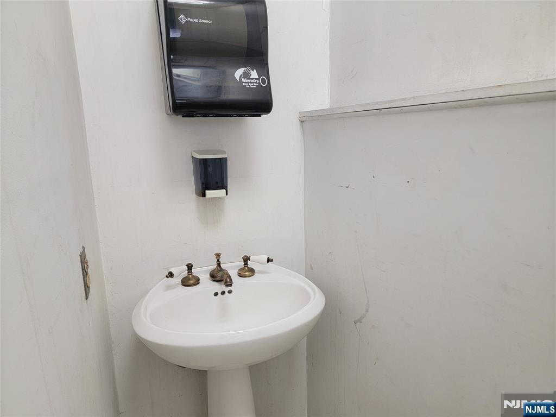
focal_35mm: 24
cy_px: 208
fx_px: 385
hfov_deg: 71.6
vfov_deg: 56.8
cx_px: 278
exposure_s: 1/120
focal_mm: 6.7
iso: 200
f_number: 1.8
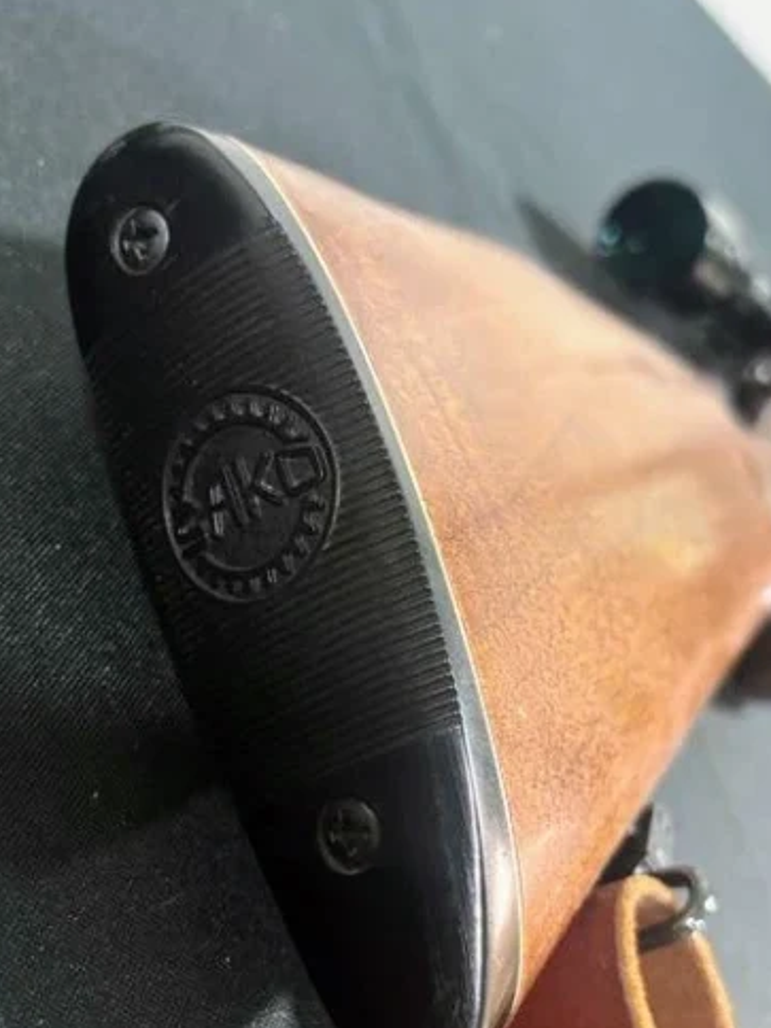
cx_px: 342
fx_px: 1277
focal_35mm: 43
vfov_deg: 43.5
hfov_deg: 33.6
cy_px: 635
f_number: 1.6
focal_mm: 5.96
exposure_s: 1/40
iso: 640
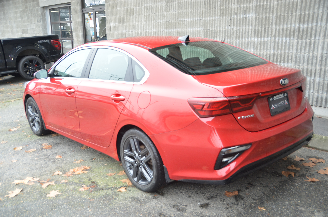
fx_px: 327
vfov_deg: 36.7
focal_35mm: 36
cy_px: 108
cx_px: 164
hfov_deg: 53.2
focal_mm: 24
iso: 400
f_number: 4.5
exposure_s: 1/80
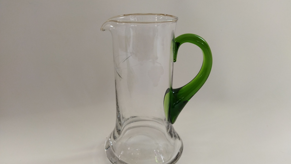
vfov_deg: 38.8
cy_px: 97
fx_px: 231
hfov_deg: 64.3
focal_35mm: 30
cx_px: 148
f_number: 1.79
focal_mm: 4.71
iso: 110
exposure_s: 1/100
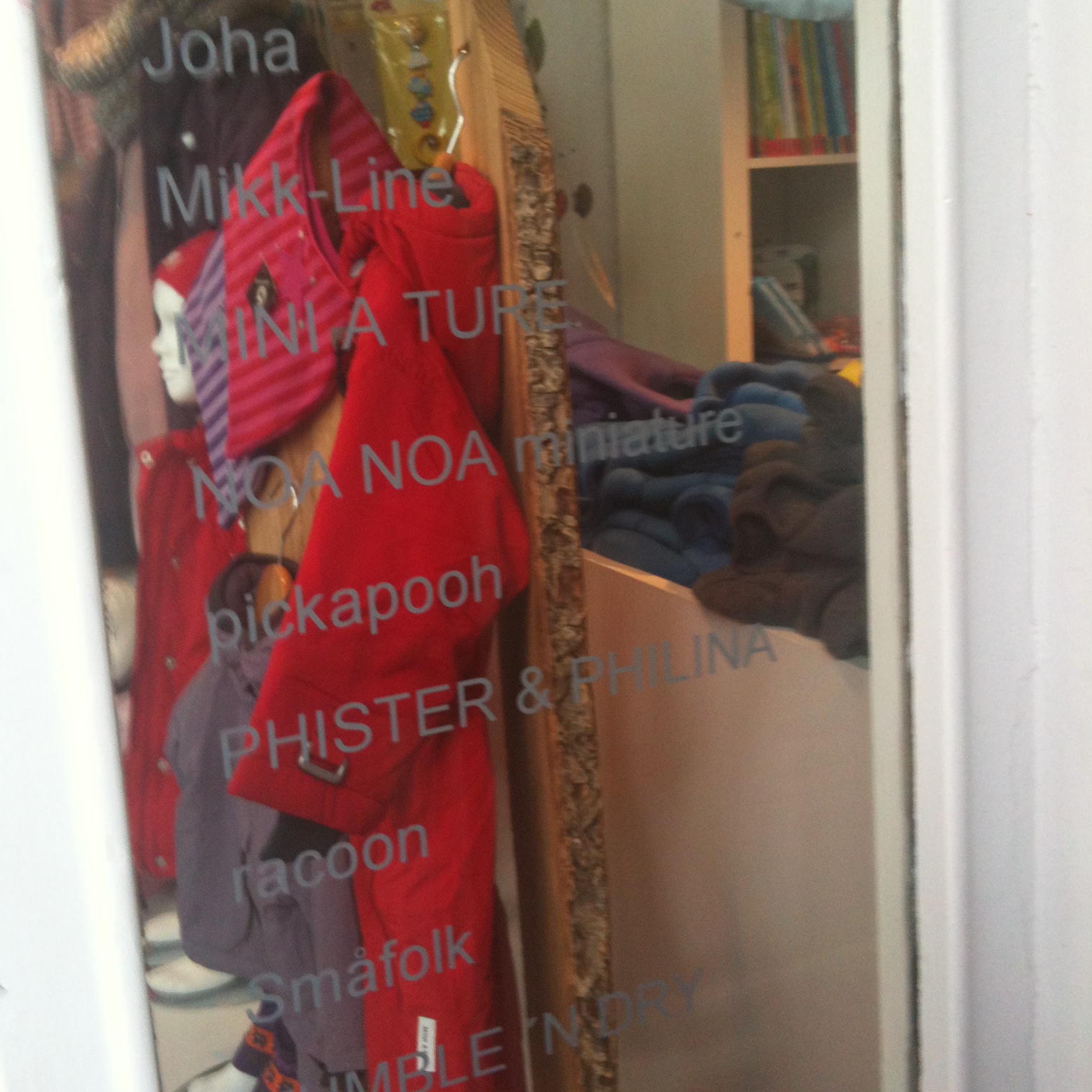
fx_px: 1499
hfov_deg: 40.0
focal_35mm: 42
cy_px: 523
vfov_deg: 40.0
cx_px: 542
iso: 80
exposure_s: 1/40
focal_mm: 3.85
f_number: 2.8
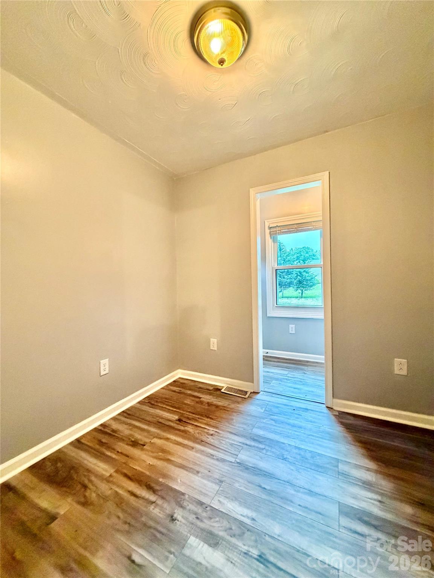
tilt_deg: -1.4
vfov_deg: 102.1
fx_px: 234
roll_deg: +1.9
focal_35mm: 14
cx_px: 217
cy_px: 289
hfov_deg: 85.7
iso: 640
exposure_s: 1/60
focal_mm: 2.22
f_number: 2.2
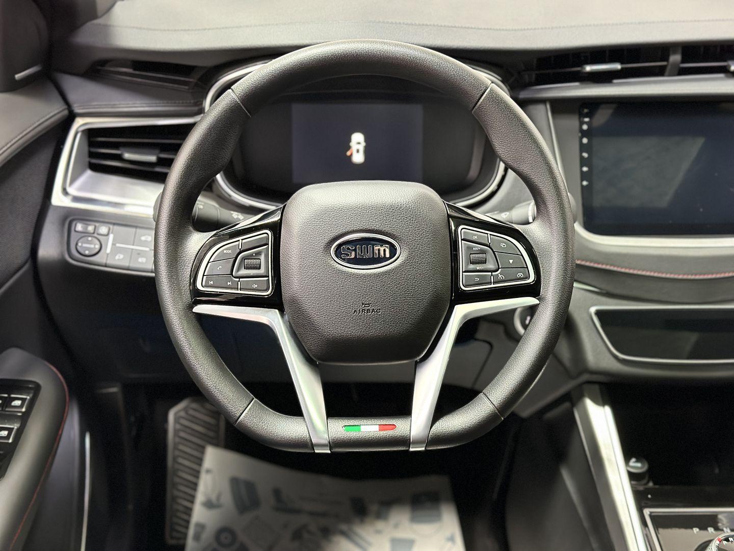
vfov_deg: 30.3
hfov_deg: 39.7
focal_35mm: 48
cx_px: 367
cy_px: 276
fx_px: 1018
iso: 640
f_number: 1.78
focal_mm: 6.86
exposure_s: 1/33
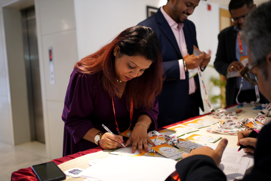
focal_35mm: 35
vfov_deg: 37.9
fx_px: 264
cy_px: 90
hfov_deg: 54.4
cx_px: 136
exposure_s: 1/100
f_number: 1.8
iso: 1250
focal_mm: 35
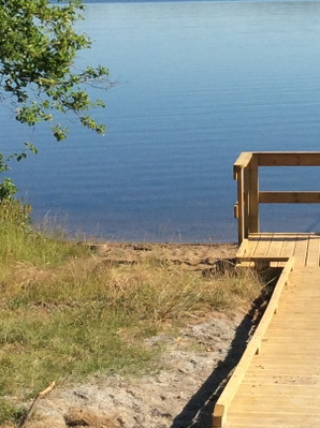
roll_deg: +0.3
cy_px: 49
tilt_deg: -3.5
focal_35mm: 103
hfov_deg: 14.3
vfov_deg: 18.8
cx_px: 230
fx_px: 1273
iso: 32
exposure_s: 1/1546
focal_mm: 3.3
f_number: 2.4
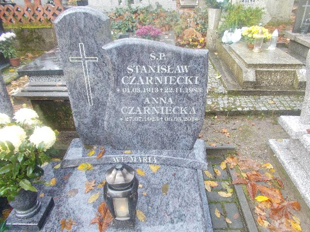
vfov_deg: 53.1
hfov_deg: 67.3
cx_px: 155
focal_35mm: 26
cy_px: 116
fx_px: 233
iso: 140
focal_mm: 4.6
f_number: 3.2
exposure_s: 1/25
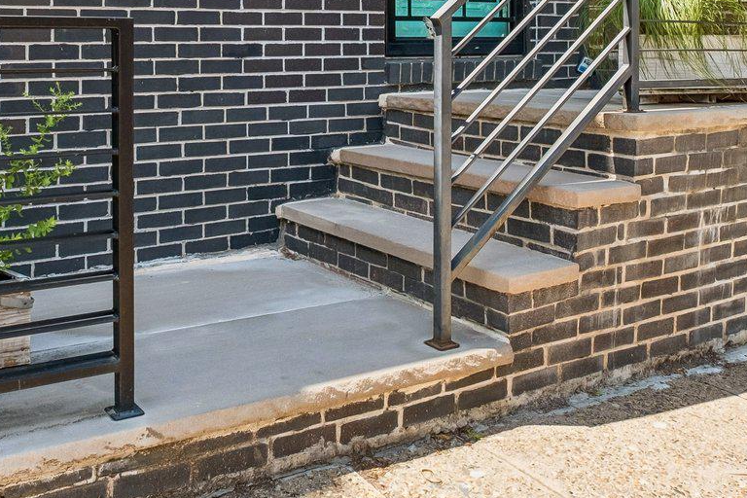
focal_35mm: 40
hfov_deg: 48.0
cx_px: 284
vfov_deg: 30.9
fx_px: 830
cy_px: -2
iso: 250
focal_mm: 10
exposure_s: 1/140
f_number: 8
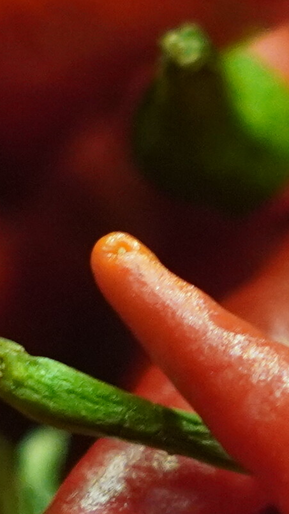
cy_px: 310
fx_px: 7975
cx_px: 404
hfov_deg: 2.1
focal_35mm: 585
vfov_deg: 3.7
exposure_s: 1/160
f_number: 2.8
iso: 1600
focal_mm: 50
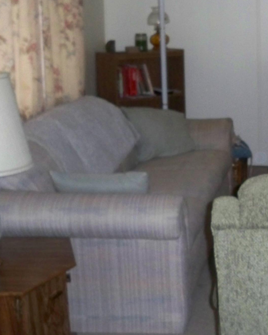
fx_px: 763
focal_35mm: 77
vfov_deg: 24.7
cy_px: 135
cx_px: 330
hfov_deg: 18.7
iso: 320
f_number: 3.1
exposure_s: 1/60
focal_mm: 6.3
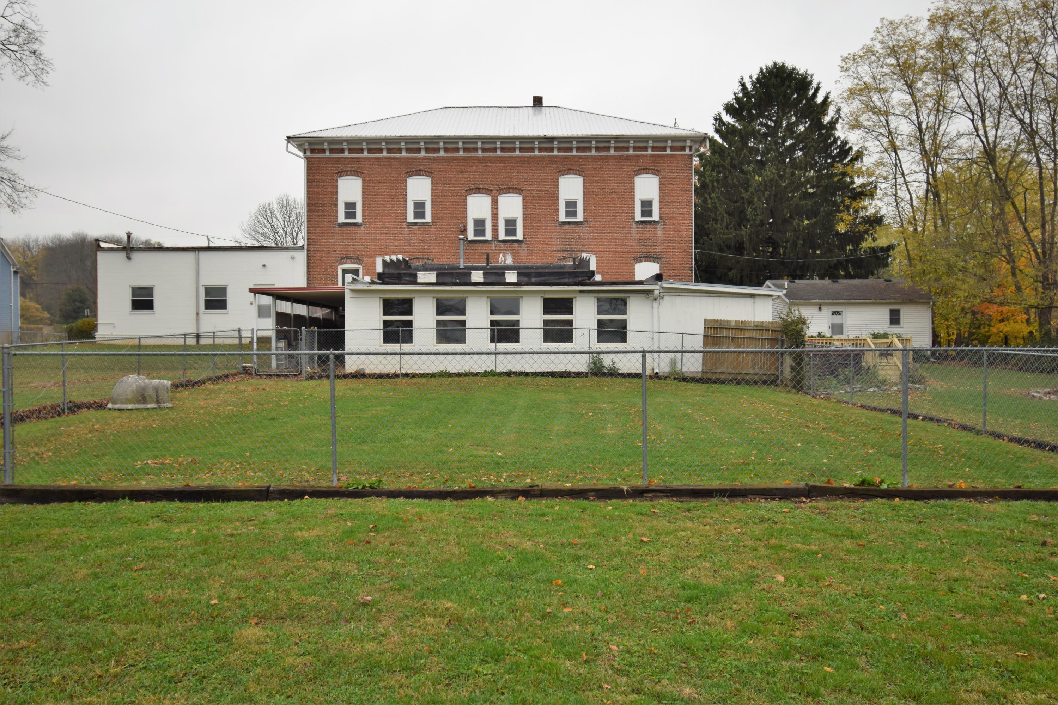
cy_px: 352
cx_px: 529
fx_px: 882
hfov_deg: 61.9
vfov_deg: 43.6
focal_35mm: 30
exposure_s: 1/100
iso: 100
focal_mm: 20
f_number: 5.6
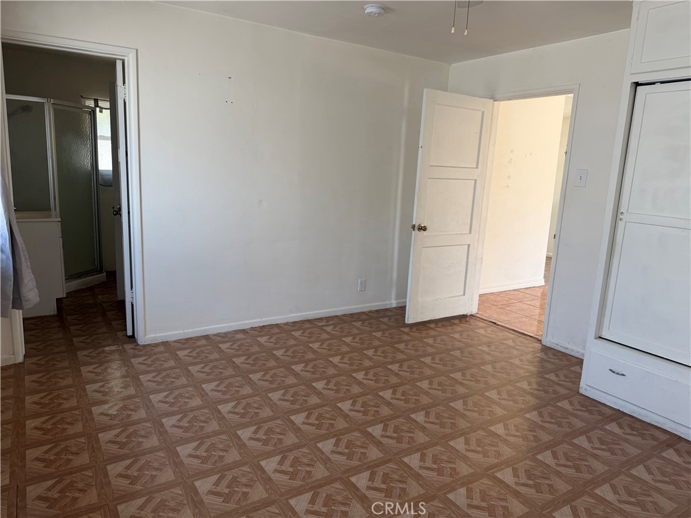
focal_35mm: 24
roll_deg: -2.2
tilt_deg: -9.1
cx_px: 346
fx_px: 479
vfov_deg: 56.8
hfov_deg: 71.6
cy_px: 259
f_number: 1.78
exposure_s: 1/121
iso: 125
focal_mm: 6.76
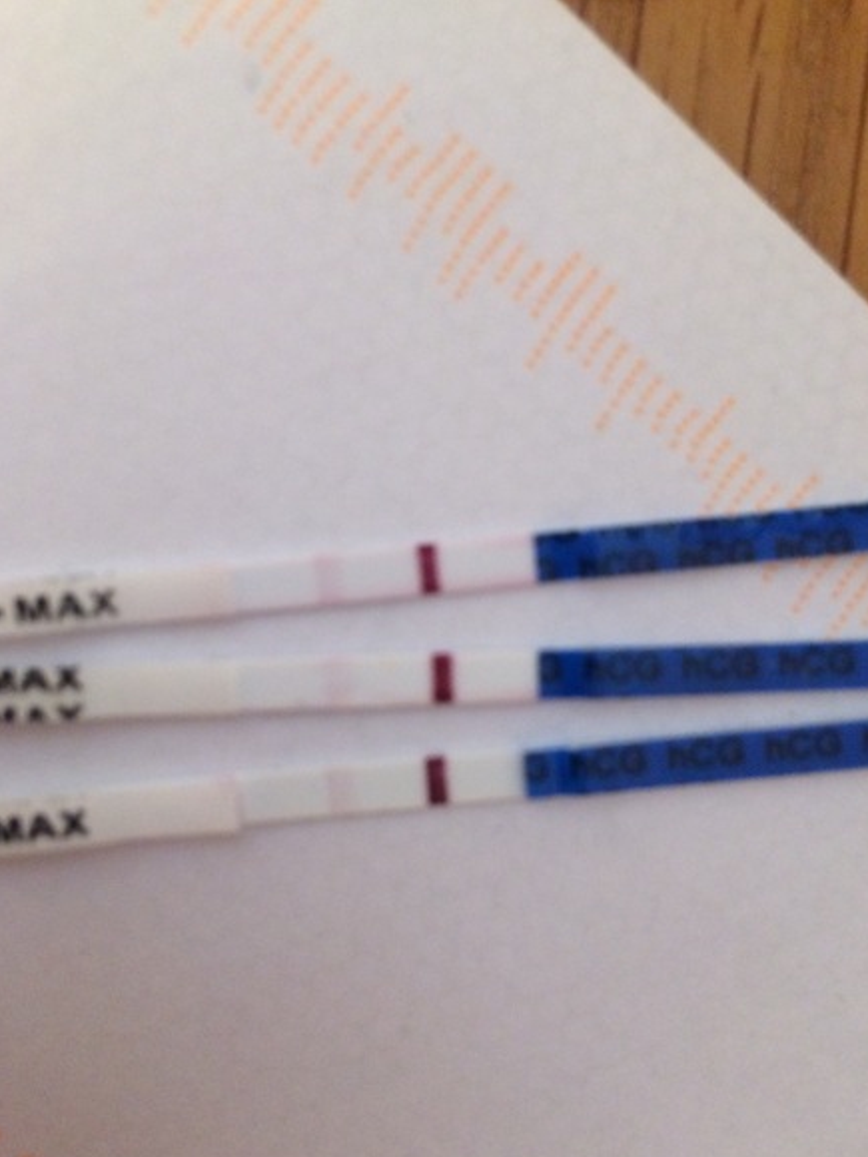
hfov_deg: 46.8
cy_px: 596
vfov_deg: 60.0
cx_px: 429
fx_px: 1003
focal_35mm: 30
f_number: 2.2
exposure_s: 1/17
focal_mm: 4.15
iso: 320
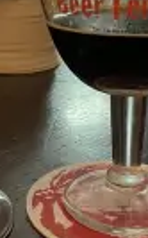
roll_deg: +1.7
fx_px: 536
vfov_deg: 24.5
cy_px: 48
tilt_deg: -15.6
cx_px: 7
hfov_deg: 15.5
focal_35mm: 83
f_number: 1.6
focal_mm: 5.1
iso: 640
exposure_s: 1/25
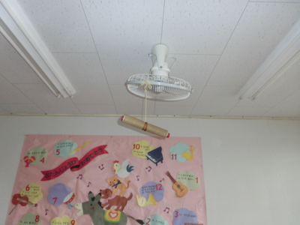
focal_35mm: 24
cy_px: 112
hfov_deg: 71.6
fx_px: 208
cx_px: 150
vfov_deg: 56.8
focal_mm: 4.24
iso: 250
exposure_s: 1/125
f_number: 3
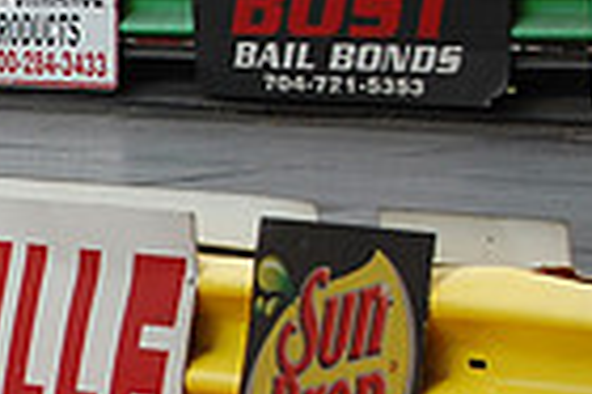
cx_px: -600
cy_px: 402
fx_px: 5602
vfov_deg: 4.0
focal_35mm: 341
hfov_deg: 5.9
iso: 400
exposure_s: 1/800
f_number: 5.6
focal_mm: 55
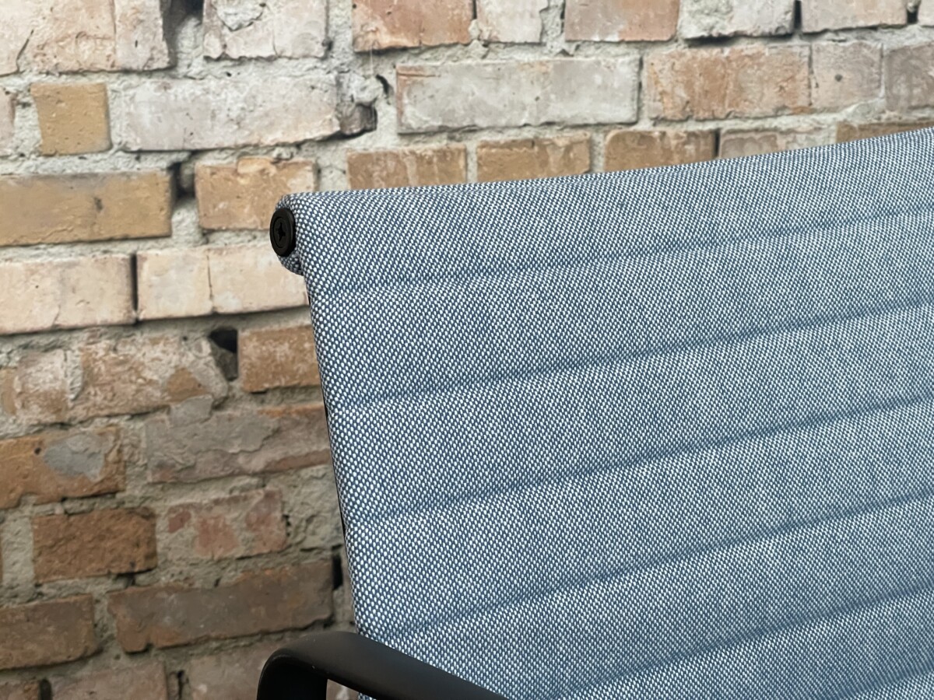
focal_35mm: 64
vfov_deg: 22.9
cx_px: 467
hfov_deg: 30.3
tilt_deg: -14.2
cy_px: 350
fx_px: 1727
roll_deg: +1.5
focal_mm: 7.5
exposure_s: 1/100
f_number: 2.2
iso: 160
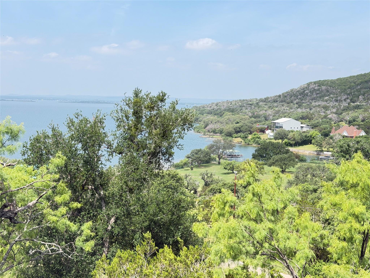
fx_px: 513
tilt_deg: -4.7
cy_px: 139
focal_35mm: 48
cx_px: 185
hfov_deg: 39.7
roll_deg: -1.6
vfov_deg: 30.3
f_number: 1.78
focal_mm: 6.76
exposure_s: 1/1456
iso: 100
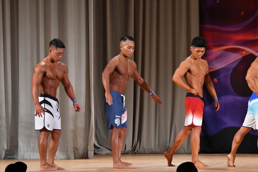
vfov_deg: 6.1
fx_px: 1612
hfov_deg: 9.2
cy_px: 86
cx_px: 129
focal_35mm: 225
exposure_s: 1/400
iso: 4000
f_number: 5.6
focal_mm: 150
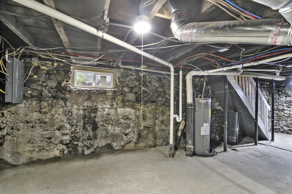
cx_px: 146
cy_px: 97
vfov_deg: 71.9
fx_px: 134
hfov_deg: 95.1
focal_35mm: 16
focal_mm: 11
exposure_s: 1/13
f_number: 5
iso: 400
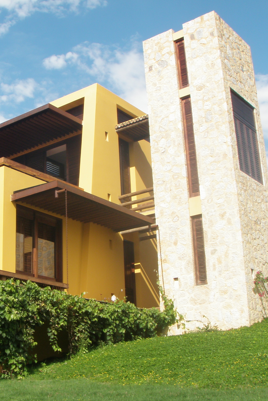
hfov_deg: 25.2
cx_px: 65
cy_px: 201
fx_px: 592
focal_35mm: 53
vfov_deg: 37.5
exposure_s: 1/200
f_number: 6.3
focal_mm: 6.7
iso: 80
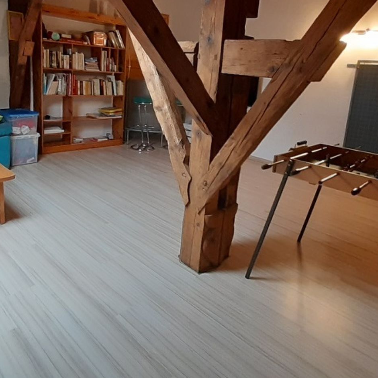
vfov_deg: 61.6
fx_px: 309
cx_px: 158
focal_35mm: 25
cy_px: 131
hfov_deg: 62.6
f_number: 2.2
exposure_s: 1/33
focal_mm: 1.13
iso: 200
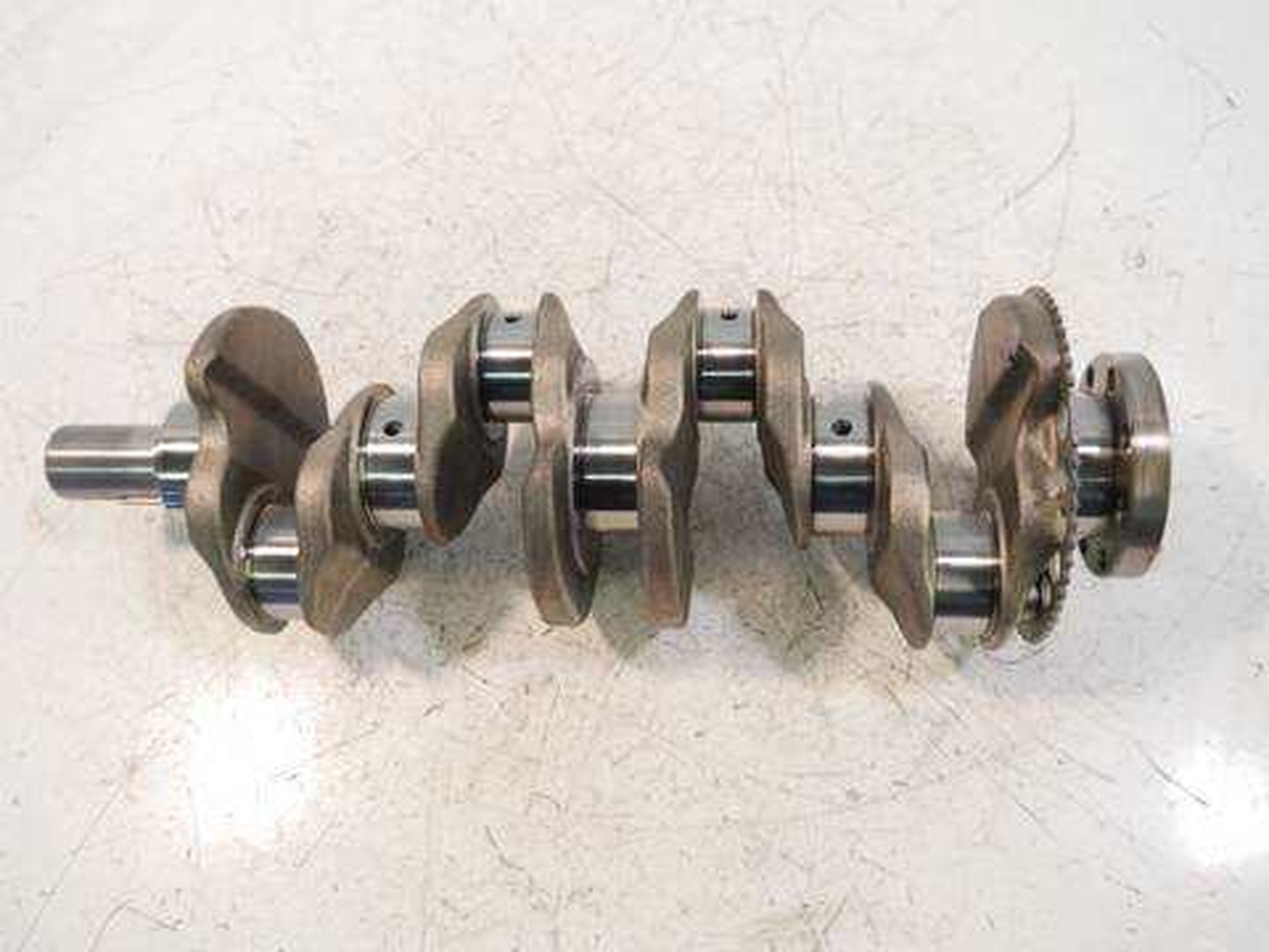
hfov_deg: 60.0
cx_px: 634
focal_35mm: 30
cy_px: 476
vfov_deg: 46.8
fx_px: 1100
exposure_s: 1/125
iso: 1250
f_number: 3.6
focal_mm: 15
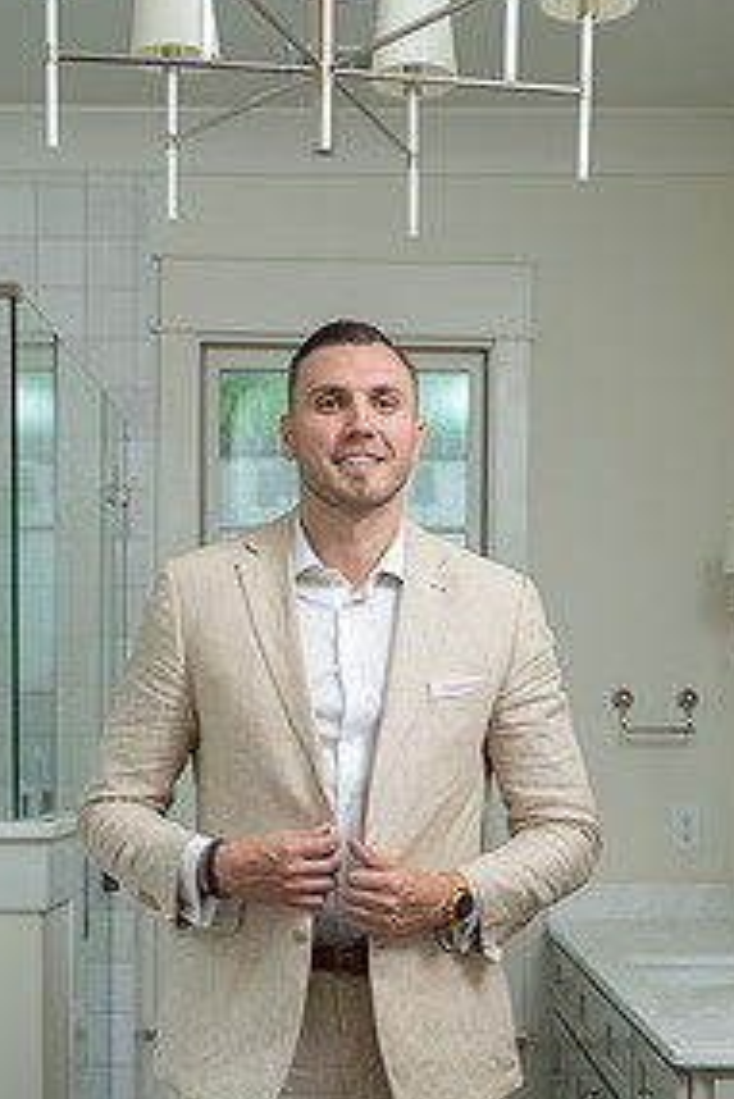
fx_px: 1680
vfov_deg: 35.5
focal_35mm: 55
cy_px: 811
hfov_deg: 24.6
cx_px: 350
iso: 100
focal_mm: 35
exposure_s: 1/80
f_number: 4
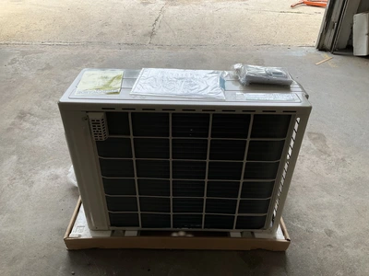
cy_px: 138
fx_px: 309
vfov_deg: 48.2
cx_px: 184
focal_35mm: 29
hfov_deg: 61.7
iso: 25
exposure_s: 1/322
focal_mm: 3
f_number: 1.8
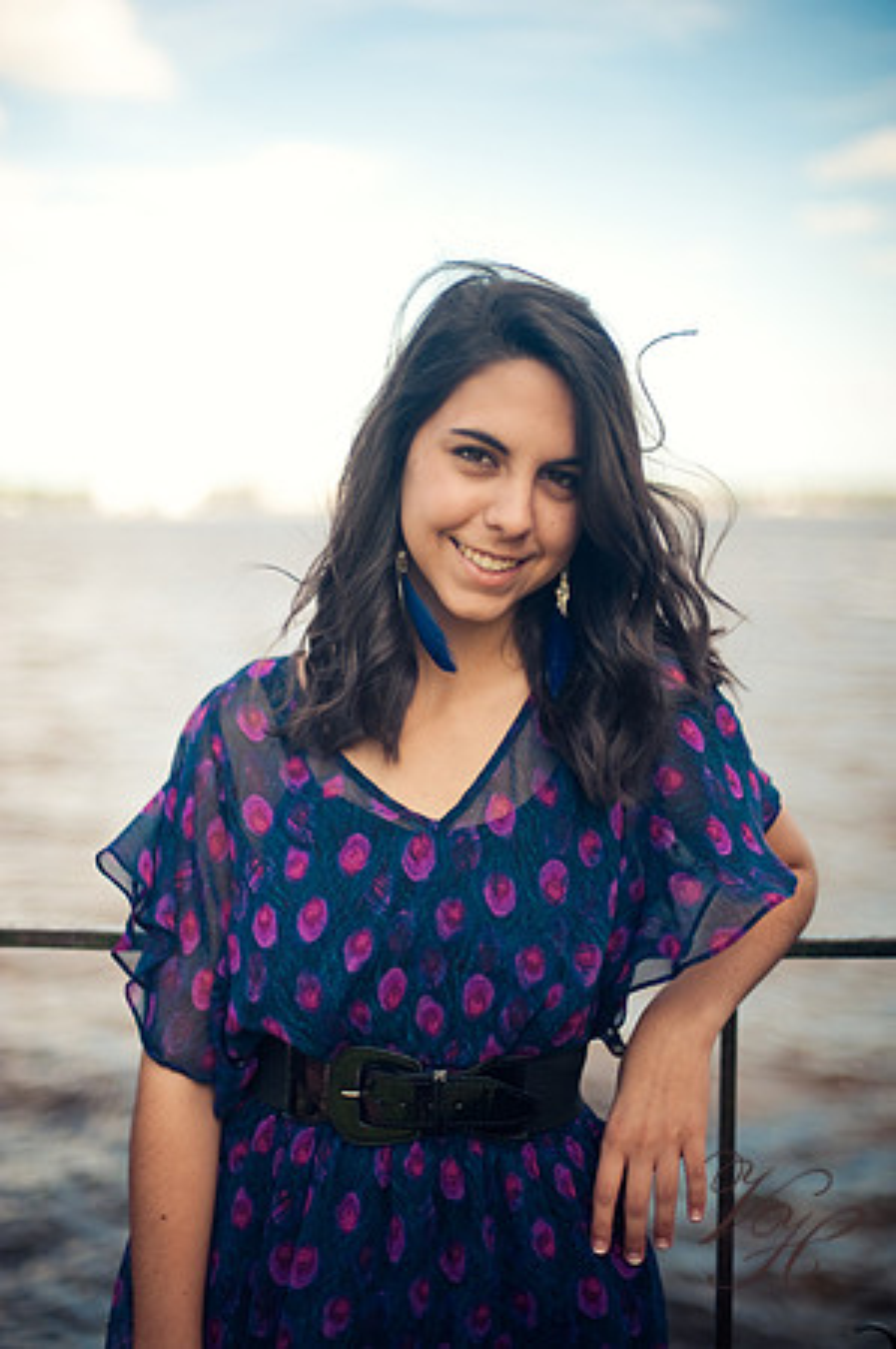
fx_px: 1871
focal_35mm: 50
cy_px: 674
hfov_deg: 26.9
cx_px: 448
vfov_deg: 39.6
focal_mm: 50
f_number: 1.4
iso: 320
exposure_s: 1/5000
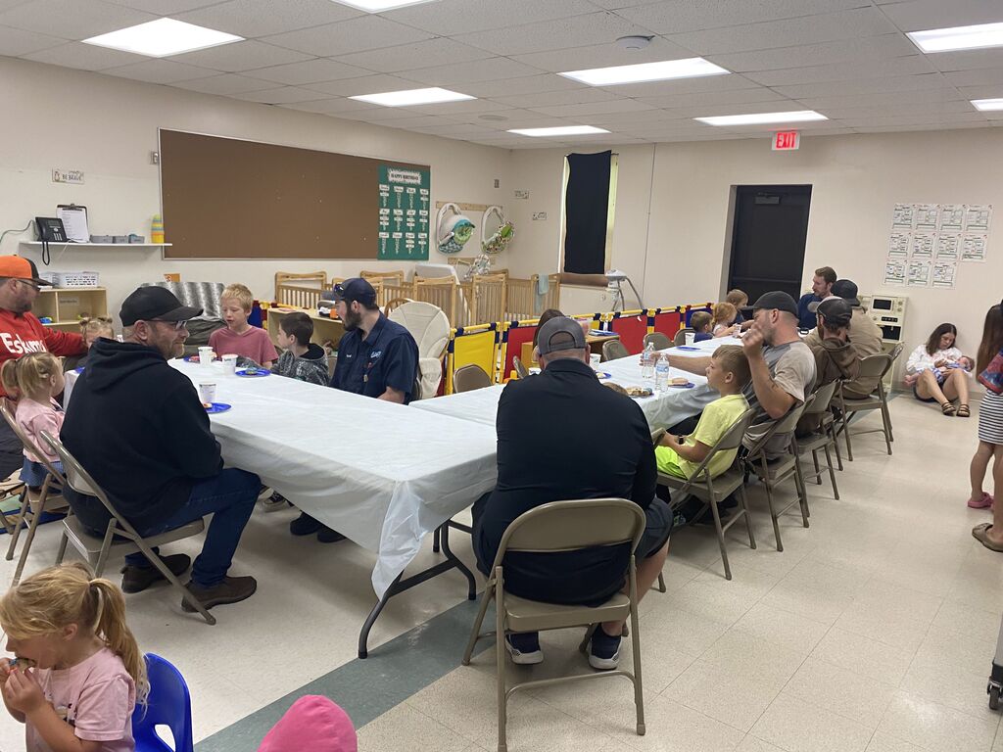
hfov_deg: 67.3
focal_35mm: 26
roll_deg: -2.0
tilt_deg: -9.3
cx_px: 502
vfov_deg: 53.1
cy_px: 376
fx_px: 753
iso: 125
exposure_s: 1/60
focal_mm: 4.25
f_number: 1.8
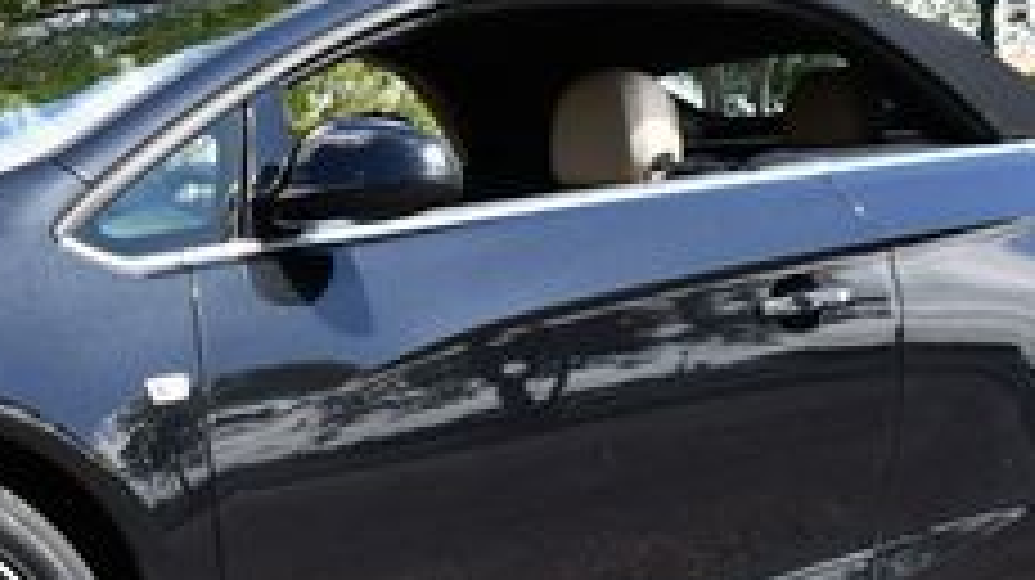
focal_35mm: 105
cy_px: 162
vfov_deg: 11.5
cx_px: 112
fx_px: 2880
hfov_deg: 20.0
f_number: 8
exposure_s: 1/250
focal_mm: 18
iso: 200
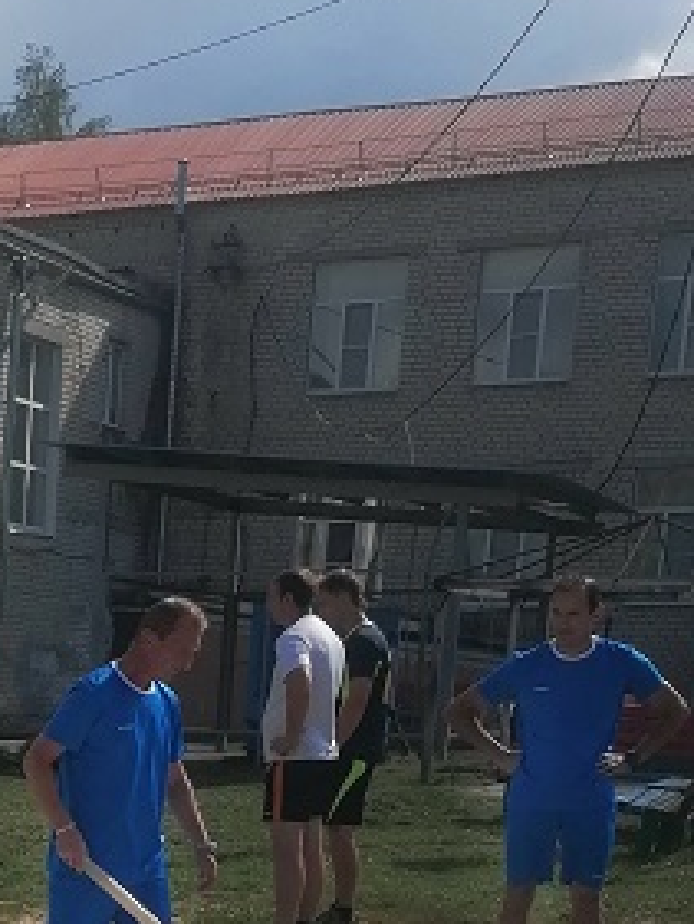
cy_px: 1174
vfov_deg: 19.0
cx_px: -335
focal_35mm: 96
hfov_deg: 14.4
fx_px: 2564
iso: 50
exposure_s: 1/1972
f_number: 1.8
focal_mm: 4.75
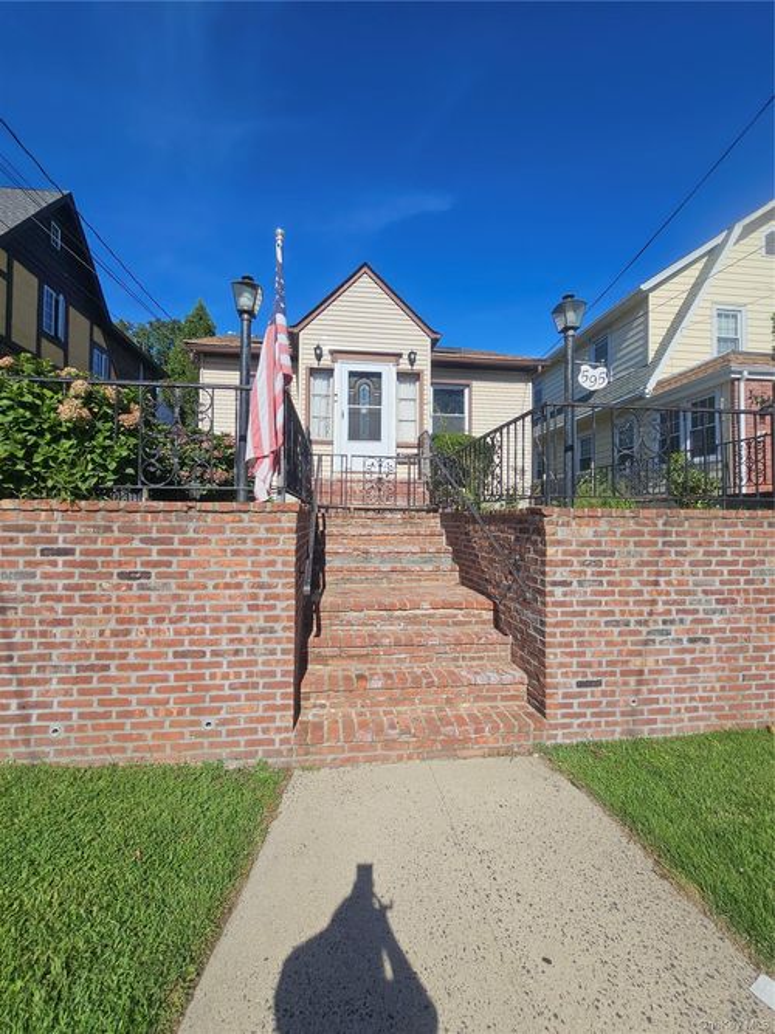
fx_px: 388
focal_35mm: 13
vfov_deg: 106.2
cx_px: 388
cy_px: 517
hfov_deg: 89.9
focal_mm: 2.2
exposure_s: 1/3521
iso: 50
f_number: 2.2
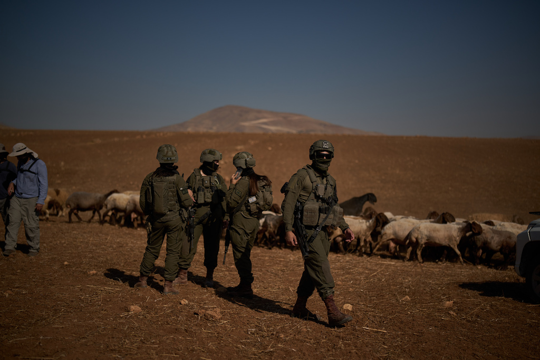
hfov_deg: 39.6
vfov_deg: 27.0
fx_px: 750
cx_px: 270
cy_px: 180
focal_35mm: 50
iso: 100
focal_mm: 50
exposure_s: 1/32000
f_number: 1.4
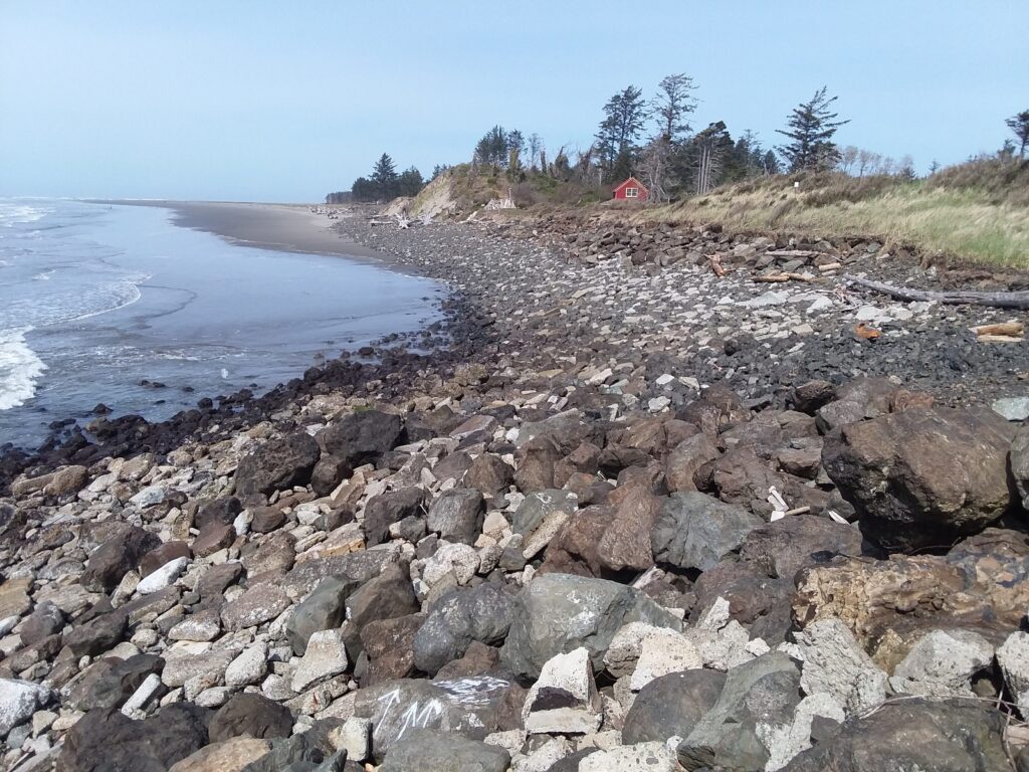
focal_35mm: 27
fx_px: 803
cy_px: 386
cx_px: 514
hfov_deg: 65.3
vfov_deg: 51.4
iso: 50
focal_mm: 2.91
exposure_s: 1/1682
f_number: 1.9
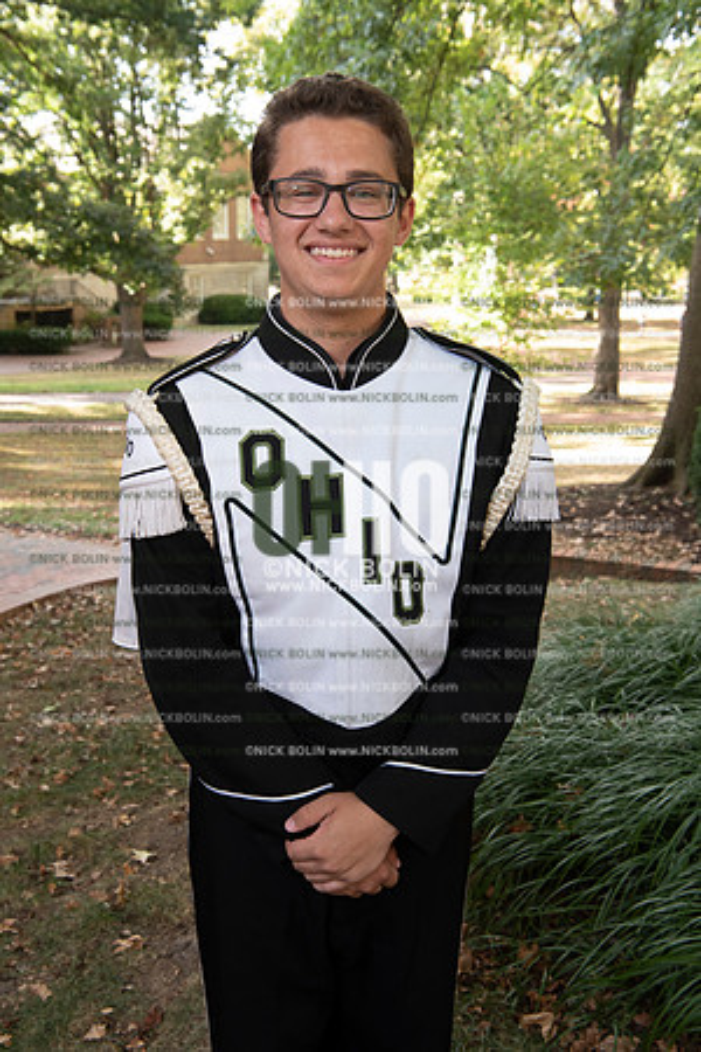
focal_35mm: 42
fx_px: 1227
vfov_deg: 46.4
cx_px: 350
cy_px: 526
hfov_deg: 31.9
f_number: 8
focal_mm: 42
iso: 800
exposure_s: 1/100
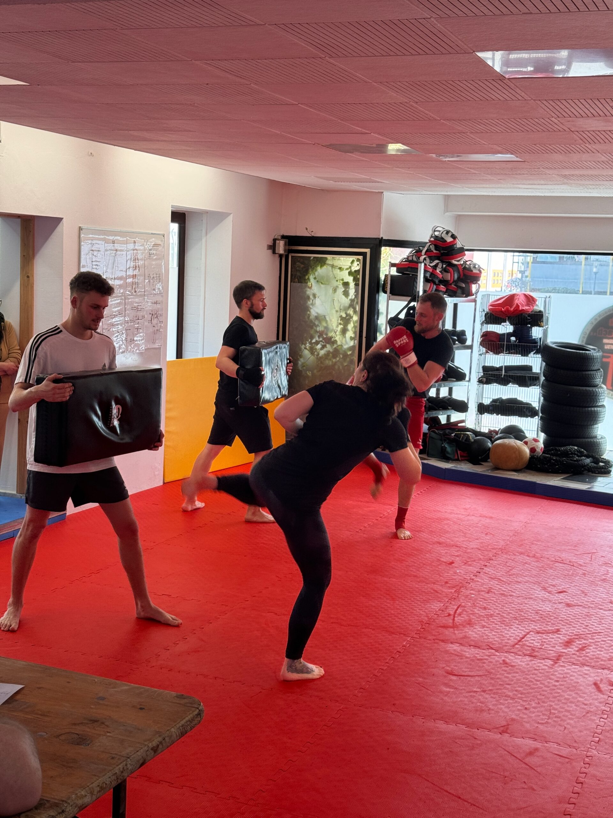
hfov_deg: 30.3
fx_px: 1133
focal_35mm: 48
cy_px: 409
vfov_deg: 39.7
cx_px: 306
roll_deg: -3.2
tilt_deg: -7.4
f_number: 1.78
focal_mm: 6.76
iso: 50
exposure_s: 1/100
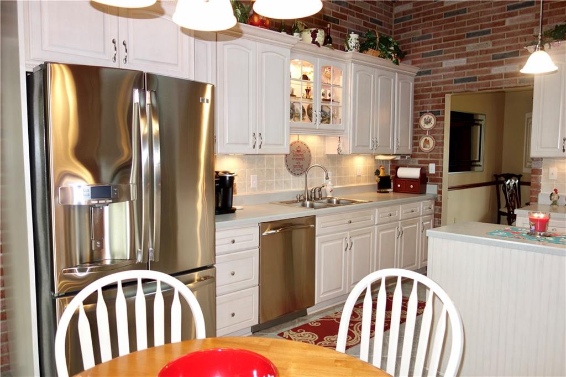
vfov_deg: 46.4
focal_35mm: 28
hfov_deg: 65.5
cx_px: 283
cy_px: 188
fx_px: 440
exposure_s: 1/30
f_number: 1.8
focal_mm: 10.4
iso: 125
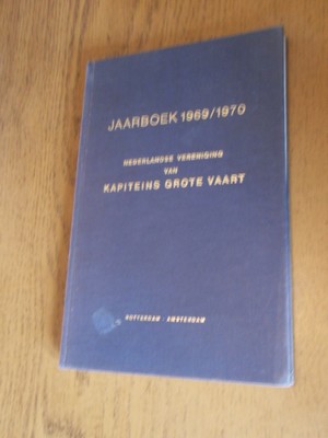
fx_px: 442
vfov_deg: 52.6
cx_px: 164
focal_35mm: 35
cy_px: 219
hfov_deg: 40.7
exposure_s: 1/6
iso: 400
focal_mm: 6.3
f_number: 3.5
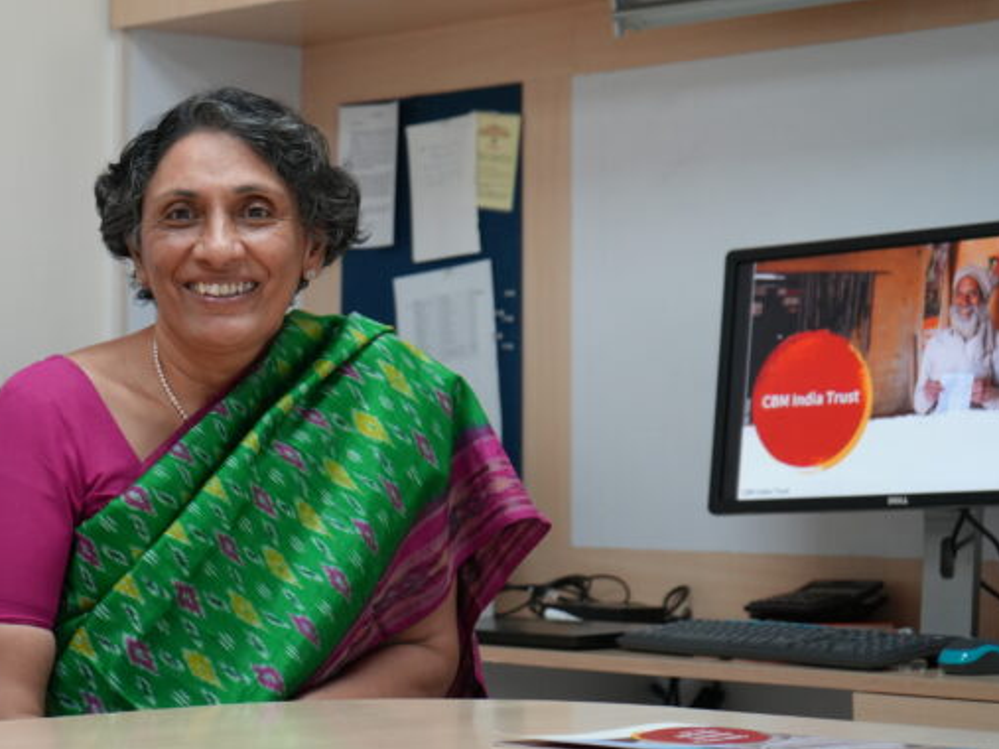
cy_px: 282
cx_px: 252
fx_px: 2943
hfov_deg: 19.1
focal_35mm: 102
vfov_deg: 14.5
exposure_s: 1/160
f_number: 5.6
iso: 2500
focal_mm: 70
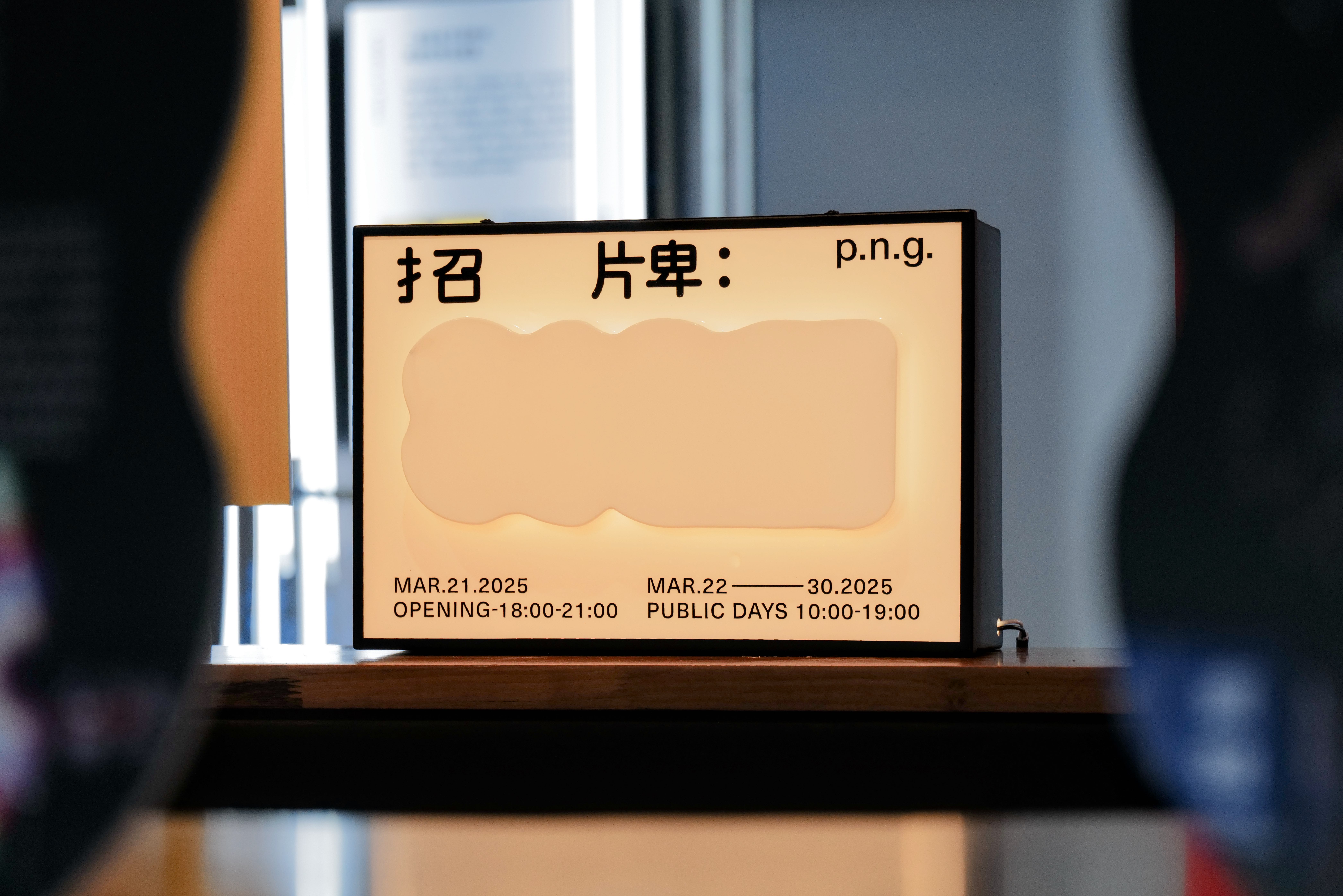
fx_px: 3358
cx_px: 672
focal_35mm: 90
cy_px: 448
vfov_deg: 15.2
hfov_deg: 22.6
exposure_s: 1/640
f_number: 4
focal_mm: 90
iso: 1600
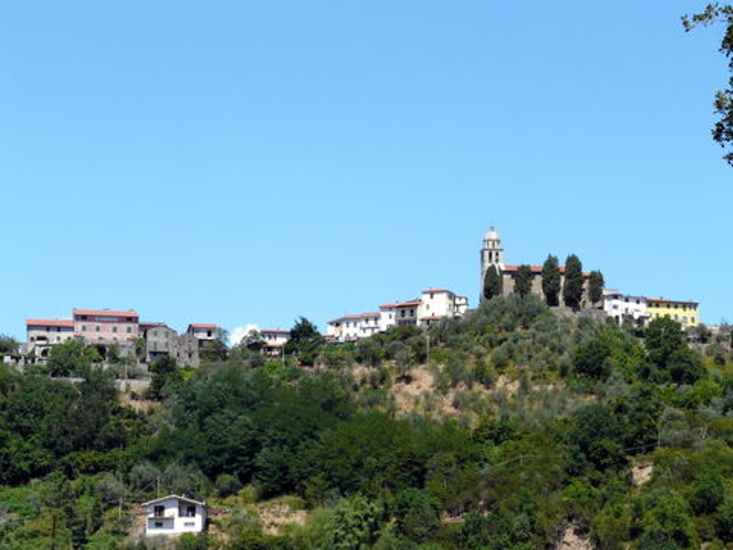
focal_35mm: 120
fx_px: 2541
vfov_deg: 12.3
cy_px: 275
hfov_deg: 16.4
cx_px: 366
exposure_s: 1/500
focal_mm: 19.7
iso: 100
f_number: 5.6
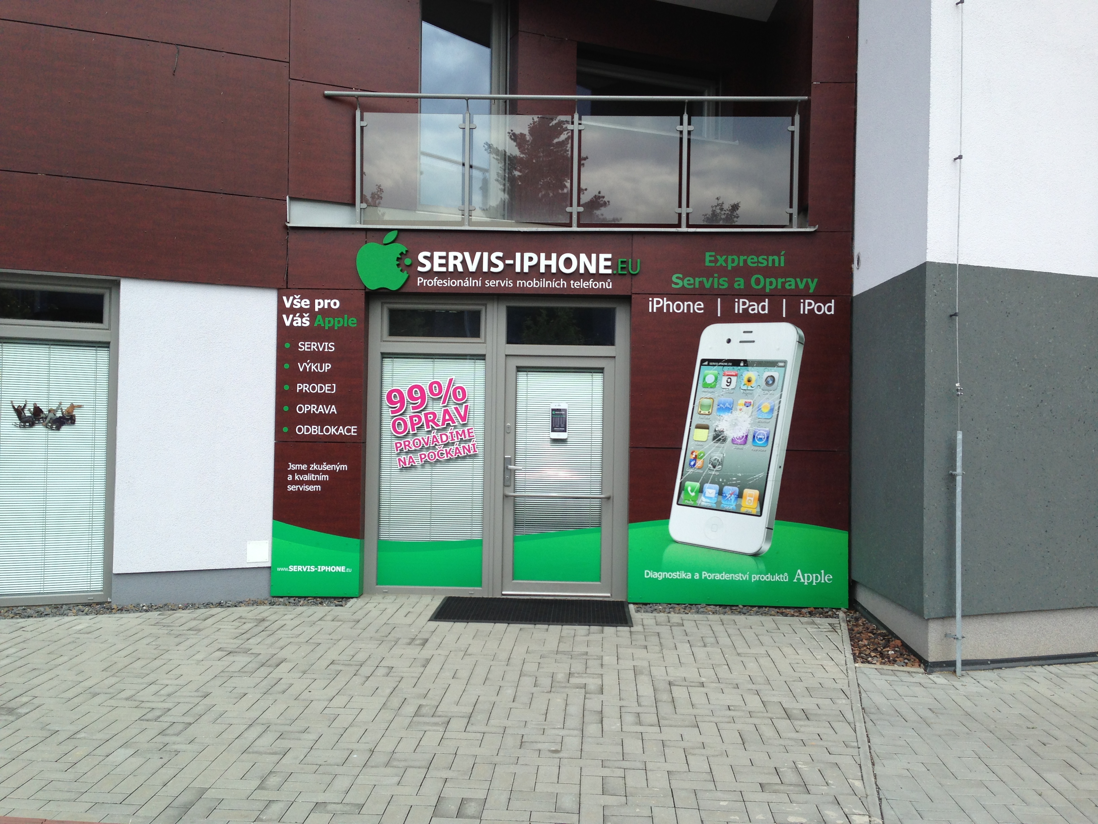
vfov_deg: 42.9
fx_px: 1047
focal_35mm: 33
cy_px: 412
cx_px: 549
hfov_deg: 55.4
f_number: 2.4
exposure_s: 1/809
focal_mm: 4.13
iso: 50
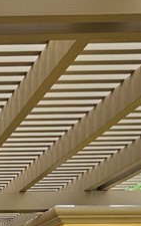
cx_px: -148
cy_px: 292
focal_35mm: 111
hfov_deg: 10.7
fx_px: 681
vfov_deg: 17.6
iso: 25
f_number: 1.8
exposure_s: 1/475
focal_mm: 5.4
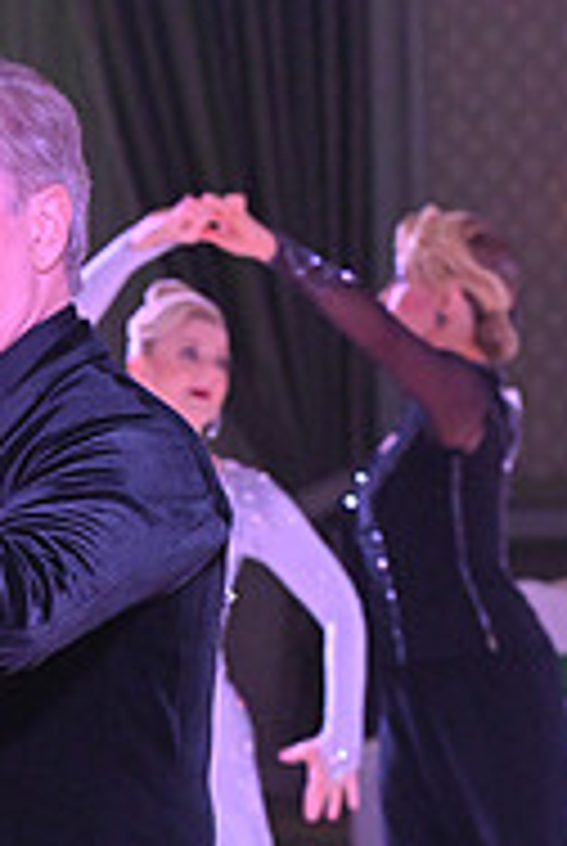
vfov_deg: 5.4
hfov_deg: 3.7
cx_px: -187
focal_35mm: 376
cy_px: 1112
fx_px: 8850
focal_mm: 122
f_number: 7.1
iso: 5000
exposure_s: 1/320
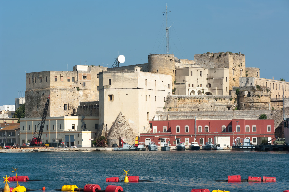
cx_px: 144
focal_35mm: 128
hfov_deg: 16.1
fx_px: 1022
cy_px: 96
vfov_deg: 10.7
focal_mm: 85
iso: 100
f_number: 7.1
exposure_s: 1/500
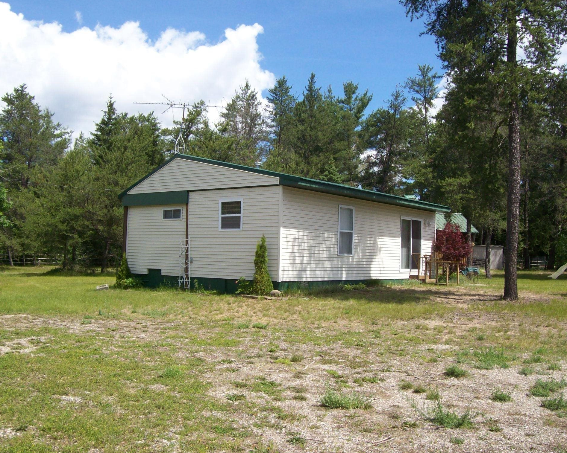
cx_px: 280
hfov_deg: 47.9
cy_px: 225
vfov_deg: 39.2
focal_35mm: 38
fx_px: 638
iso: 80
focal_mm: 6
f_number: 4.8
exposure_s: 1/421
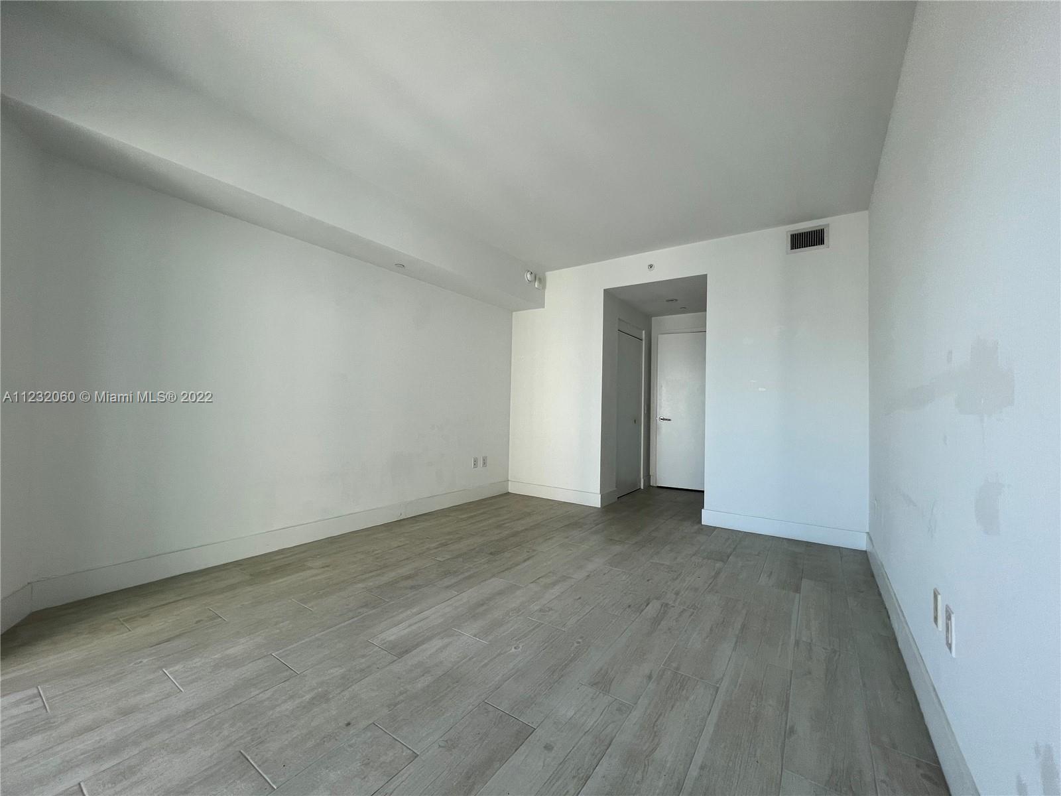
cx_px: 530
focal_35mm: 13
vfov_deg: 89.9
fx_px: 398
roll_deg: -0.9
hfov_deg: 106.2
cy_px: 398
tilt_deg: +1.9
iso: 32
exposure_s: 1/110
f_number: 1.8
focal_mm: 1.57
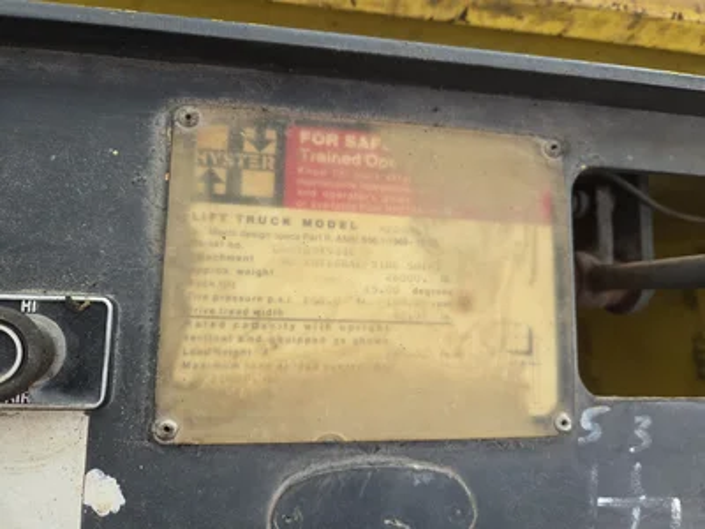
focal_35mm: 23
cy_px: 264
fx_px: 468
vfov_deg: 58.9
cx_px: 352
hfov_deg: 73.9
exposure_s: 1/217
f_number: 1.8
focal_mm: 5.4
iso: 25
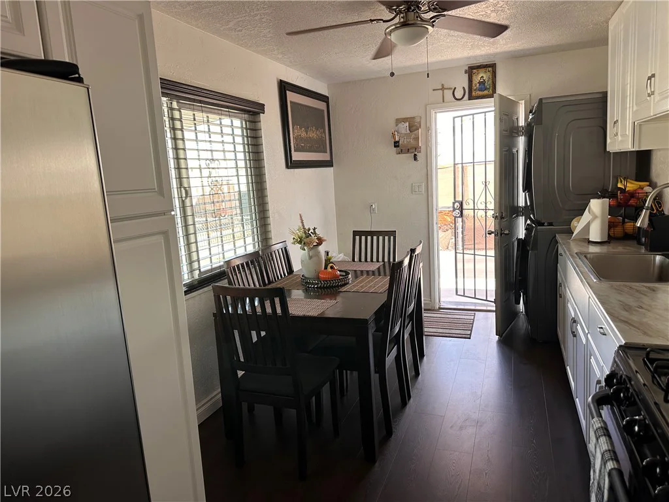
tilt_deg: -9.5
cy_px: 251
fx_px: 464
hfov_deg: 71.6
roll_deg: +3.3
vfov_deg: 56.8
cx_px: 334
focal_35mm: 24
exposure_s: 1/121
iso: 100
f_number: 1.78
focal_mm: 6.86
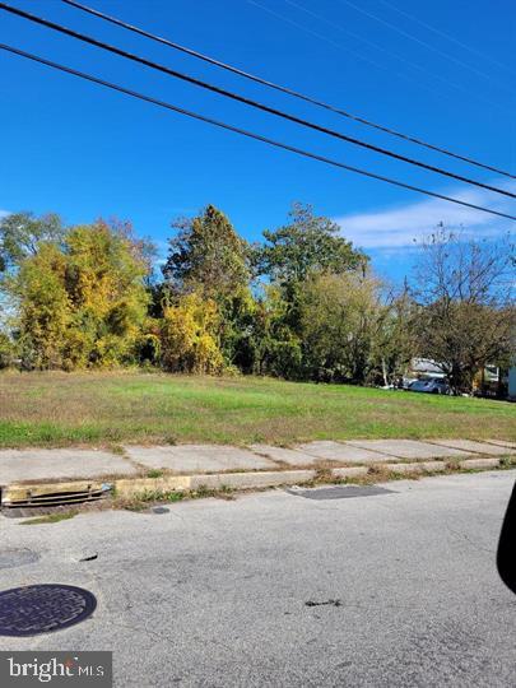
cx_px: 258
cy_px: 344
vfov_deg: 67.3
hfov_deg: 53.1
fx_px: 517
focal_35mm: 26
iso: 40
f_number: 1.8
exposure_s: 1/2054
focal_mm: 5.4
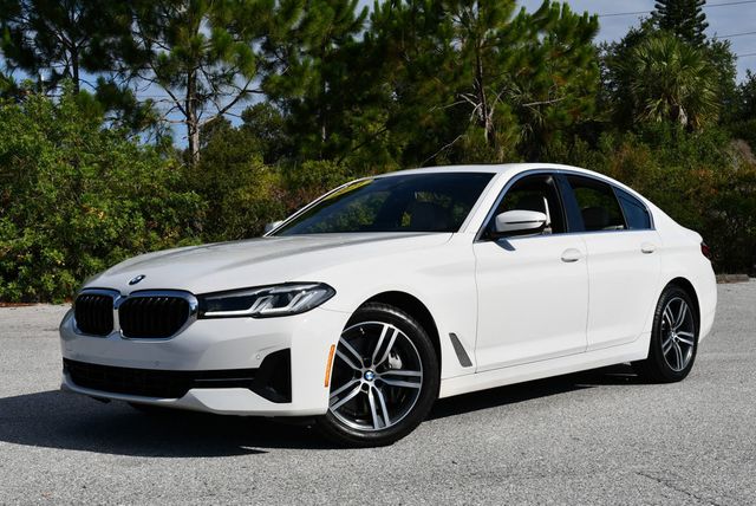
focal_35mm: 52
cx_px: 378
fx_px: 1093
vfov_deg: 26.0
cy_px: 253
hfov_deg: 38.2
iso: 100
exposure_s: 1/320
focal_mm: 26
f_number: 9
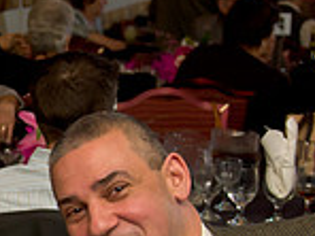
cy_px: 227
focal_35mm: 117
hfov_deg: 15.9
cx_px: -100
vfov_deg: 12.5
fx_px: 1065
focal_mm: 31
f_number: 3.2
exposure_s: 1/125
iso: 1600
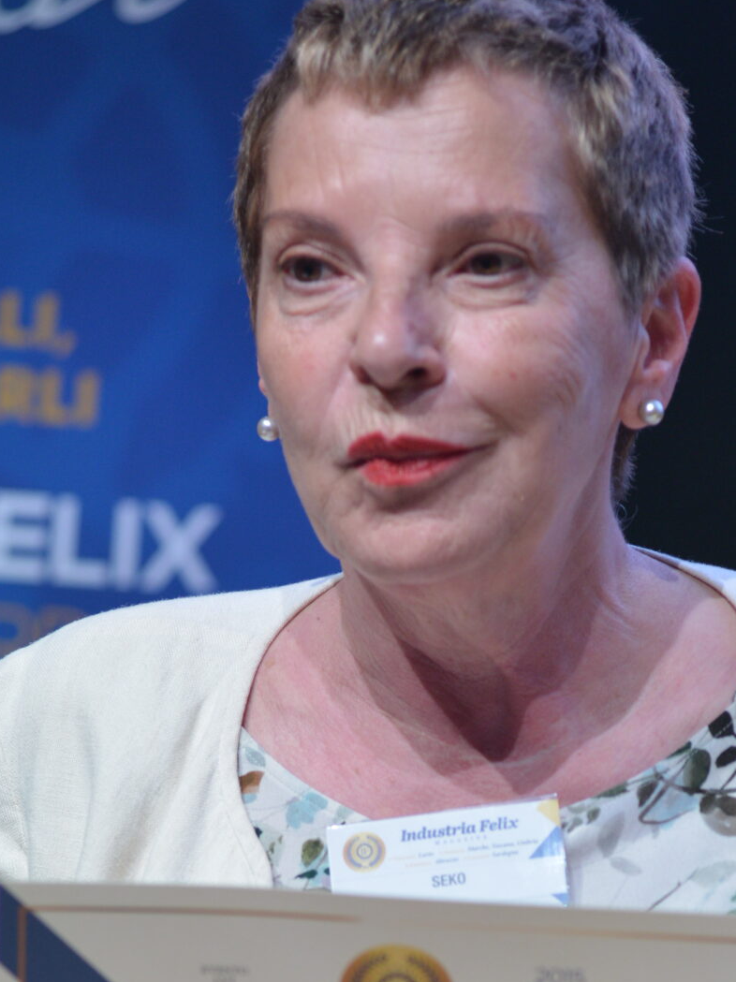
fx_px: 10325
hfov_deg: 4.1
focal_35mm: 364
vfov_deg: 5.4
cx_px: 480
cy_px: 897
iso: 800
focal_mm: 155
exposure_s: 1/180
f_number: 3.3
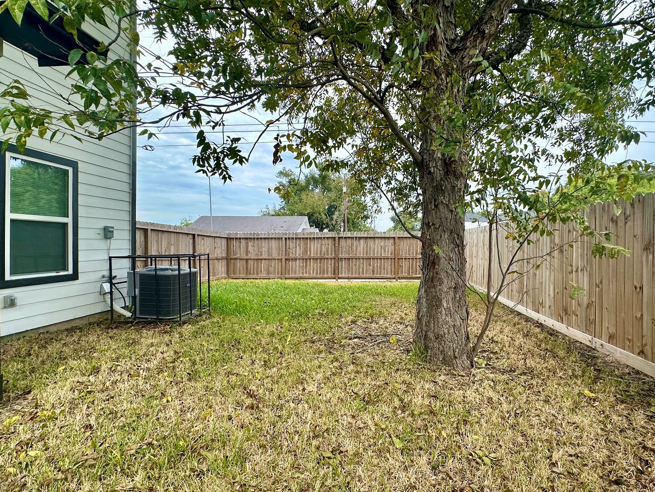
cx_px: 375
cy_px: 245
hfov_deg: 84.1
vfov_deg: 68.7
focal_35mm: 19
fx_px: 360
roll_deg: -0.1
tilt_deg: +0.7
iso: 40
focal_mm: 2.22
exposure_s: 1/596
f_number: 2.2
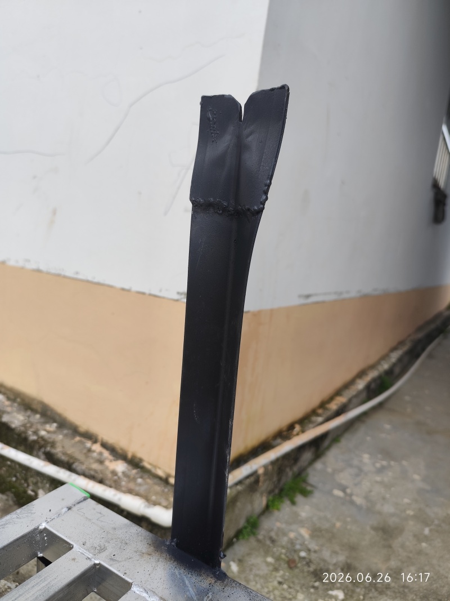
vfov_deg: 73.9
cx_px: 225
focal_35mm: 23
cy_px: 300
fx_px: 399
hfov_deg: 58.9
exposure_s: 1/252
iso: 50
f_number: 1.65
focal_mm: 6.14
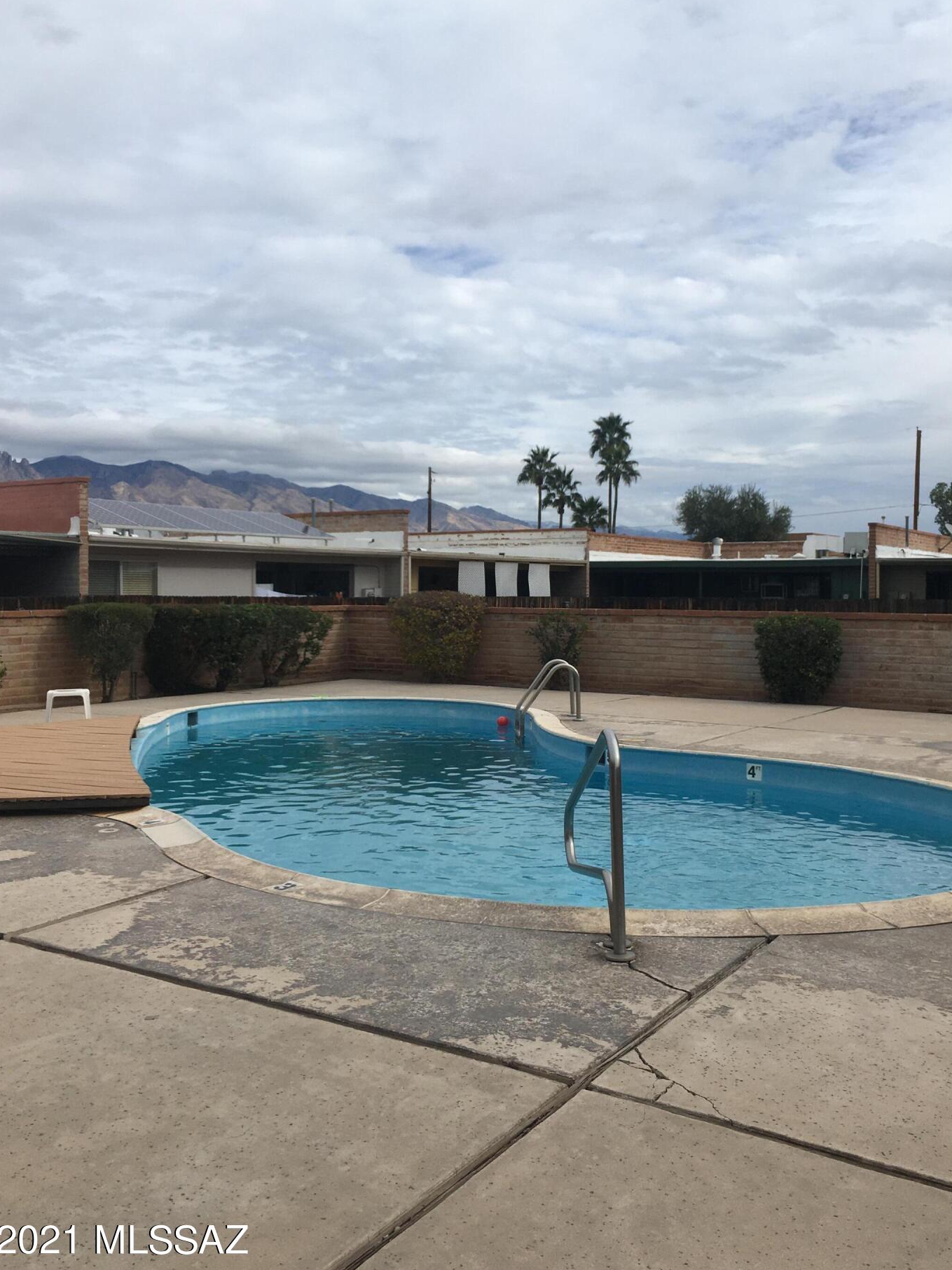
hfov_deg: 44.1
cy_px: 604
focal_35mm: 32
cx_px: 488
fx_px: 1174
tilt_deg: -4.0
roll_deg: -0.6
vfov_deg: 56.8
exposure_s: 1/1923
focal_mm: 4.15
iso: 25
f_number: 2.2
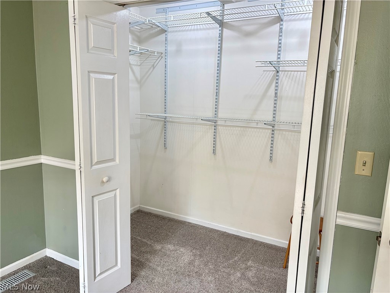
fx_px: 293
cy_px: 146
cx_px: 195
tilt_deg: -9.3
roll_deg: -1.3
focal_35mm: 26
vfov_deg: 53.1
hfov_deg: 67.3
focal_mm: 5.96
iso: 125
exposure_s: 1/77
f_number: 1.6
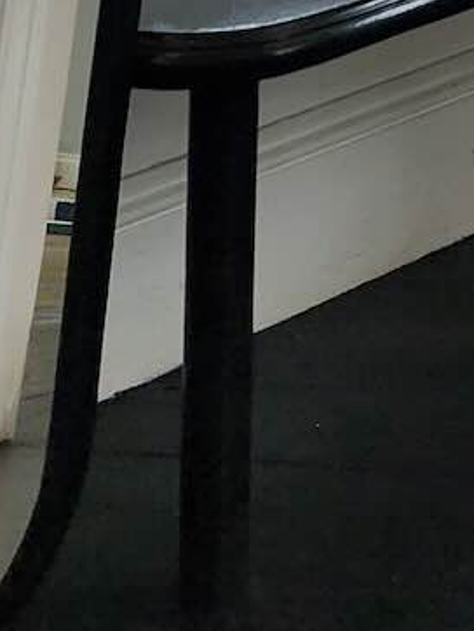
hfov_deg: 10.2
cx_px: 1124
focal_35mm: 127
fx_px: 2316
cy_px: -753
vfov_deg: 12.8
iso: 64
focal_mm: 6.4
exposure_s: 1/180
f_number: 1.8
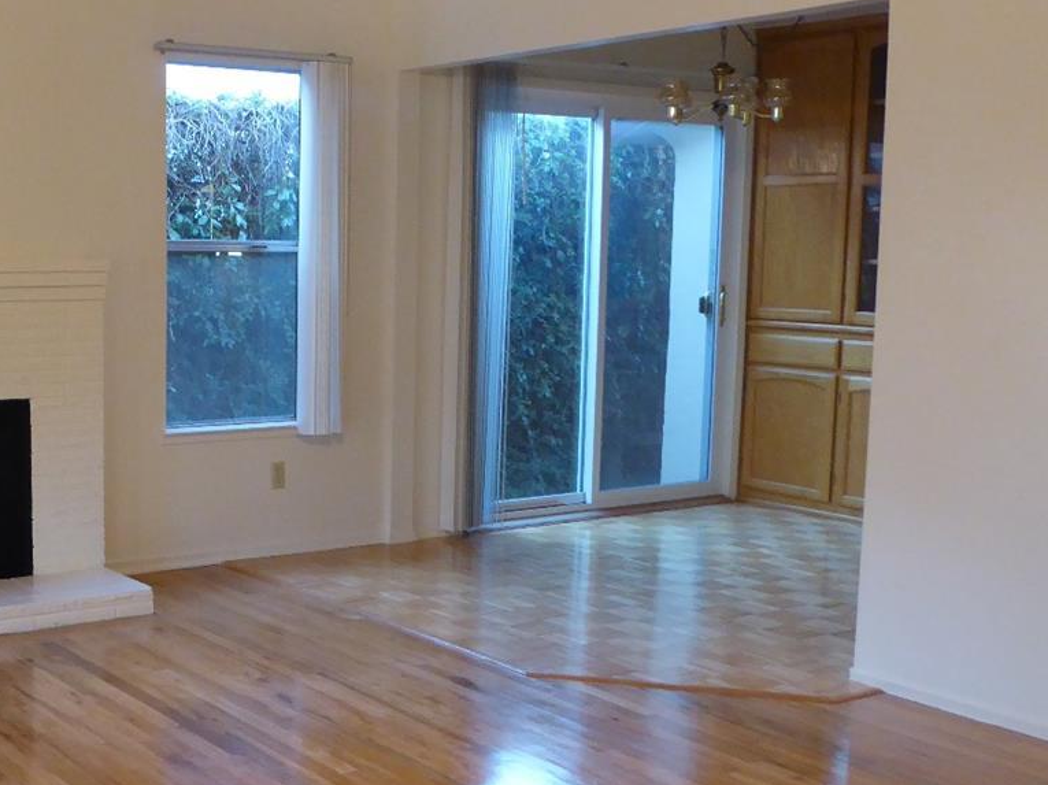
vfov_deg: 29.6
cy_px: 419
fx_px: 1483
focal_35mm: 49
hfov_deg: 37.2
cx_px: 169
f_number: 3.3
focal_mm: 4.3
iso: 400
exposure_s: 1/30
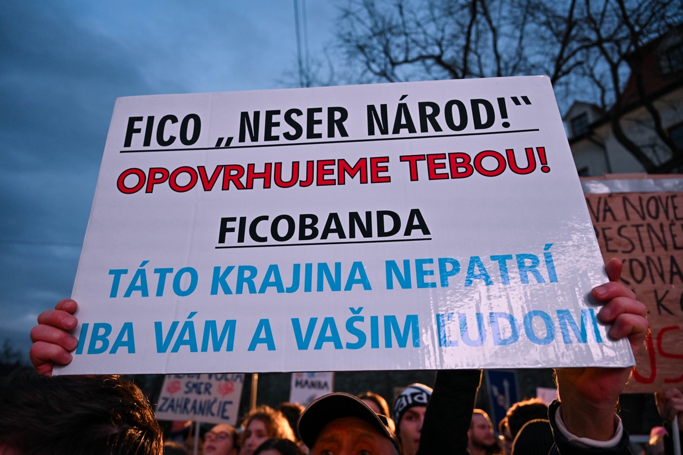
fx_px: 455
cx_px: 342
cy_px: 228
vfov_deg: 53.1
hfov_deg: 73.8
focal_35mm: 24
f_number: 4
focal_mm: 24
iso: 1800
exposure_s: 1/250
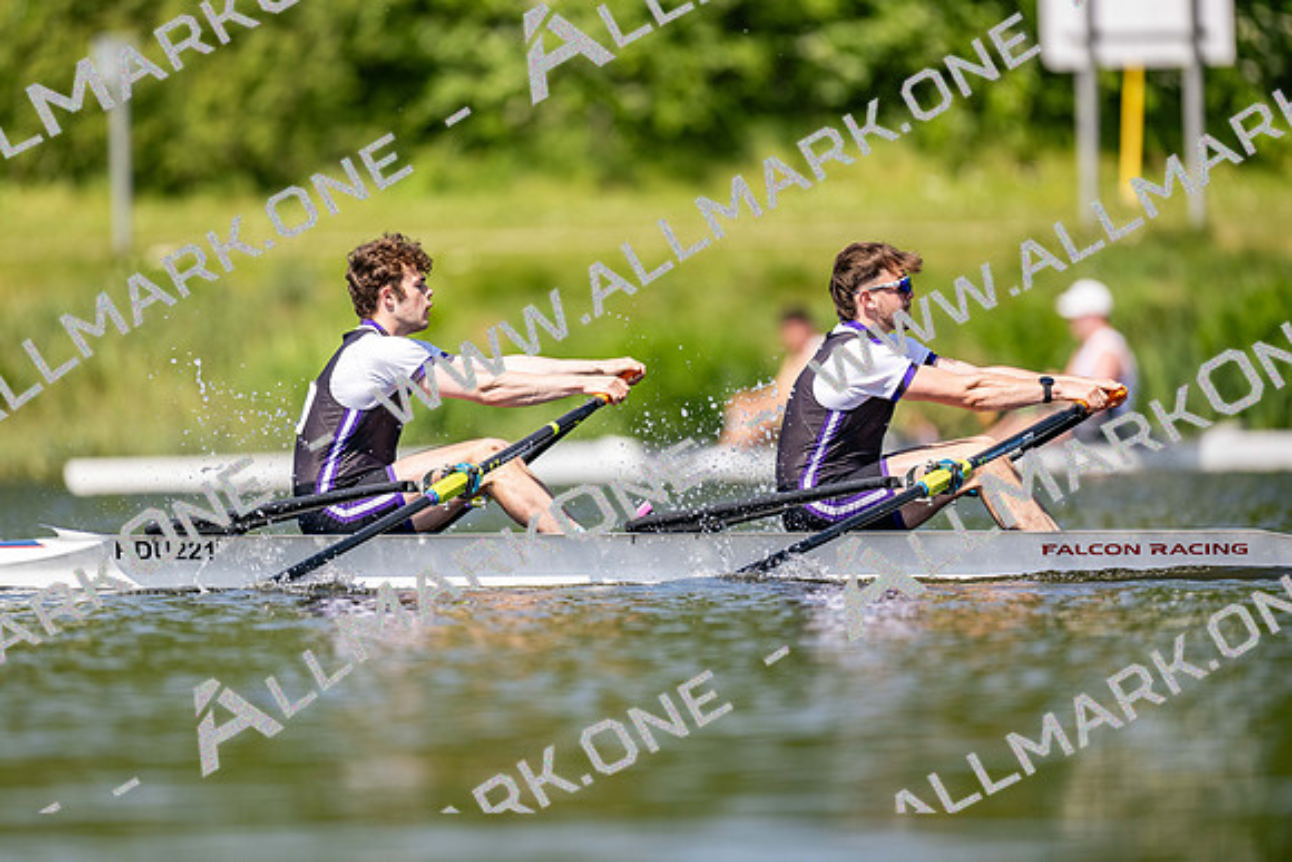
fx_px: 21537
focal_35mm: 600
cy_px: 431
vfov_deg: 2.3
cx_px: 646
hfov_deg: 3.4
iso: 250
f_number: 4
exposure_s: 1/2500
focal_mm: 600
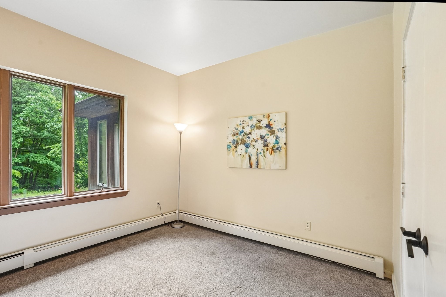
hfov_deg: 96.7
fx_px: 198
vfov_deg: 73.7
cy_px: 148
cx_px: 223
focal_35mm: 16
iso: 1600
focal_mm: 16
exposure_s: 1/30
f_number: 8
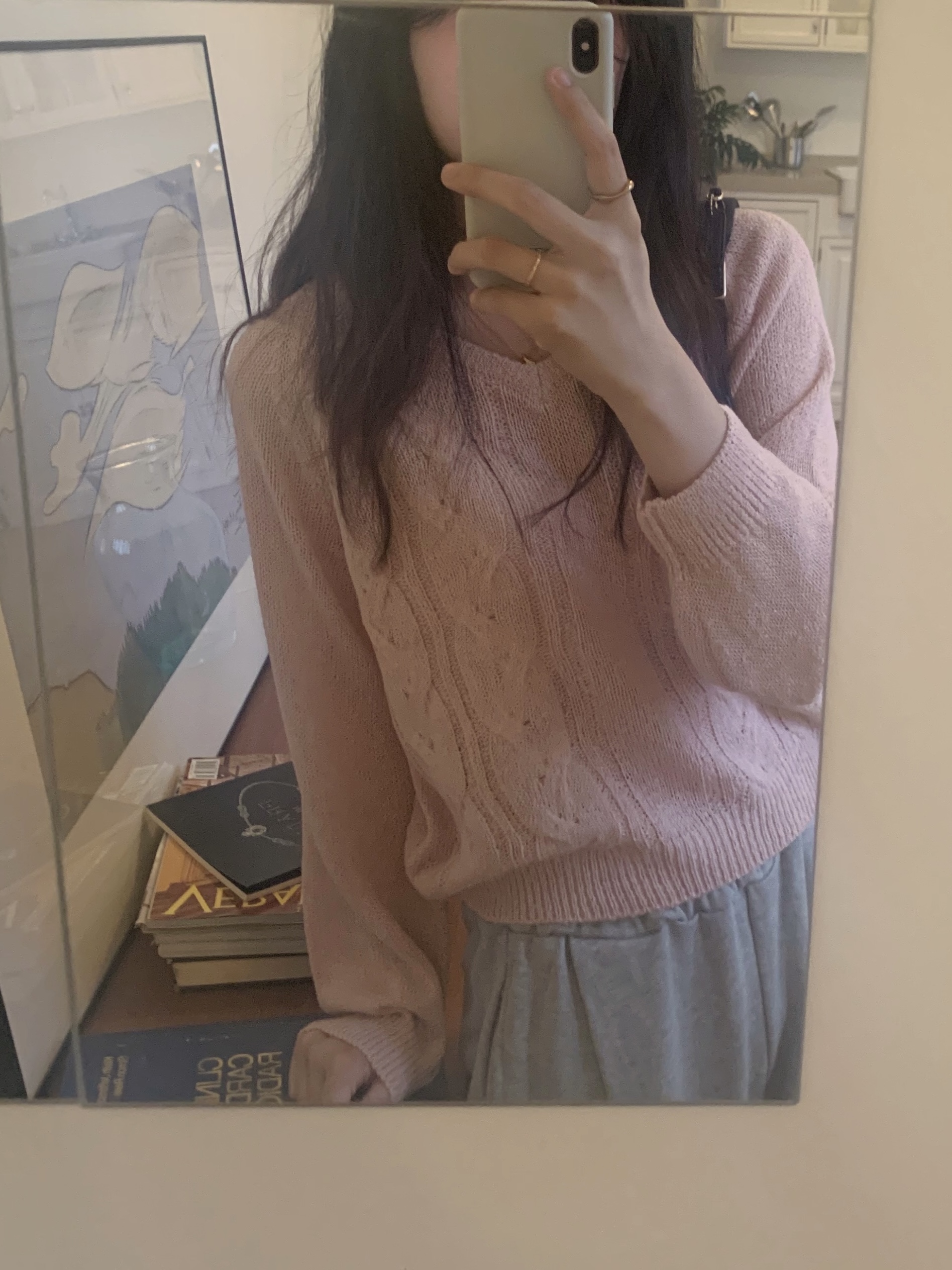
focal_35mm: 26
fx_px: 953
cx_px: 476
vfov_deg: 67.3
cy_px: 635
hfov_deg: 53.1
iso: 320
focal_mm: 4.25
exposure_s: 1/40
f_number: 1.8
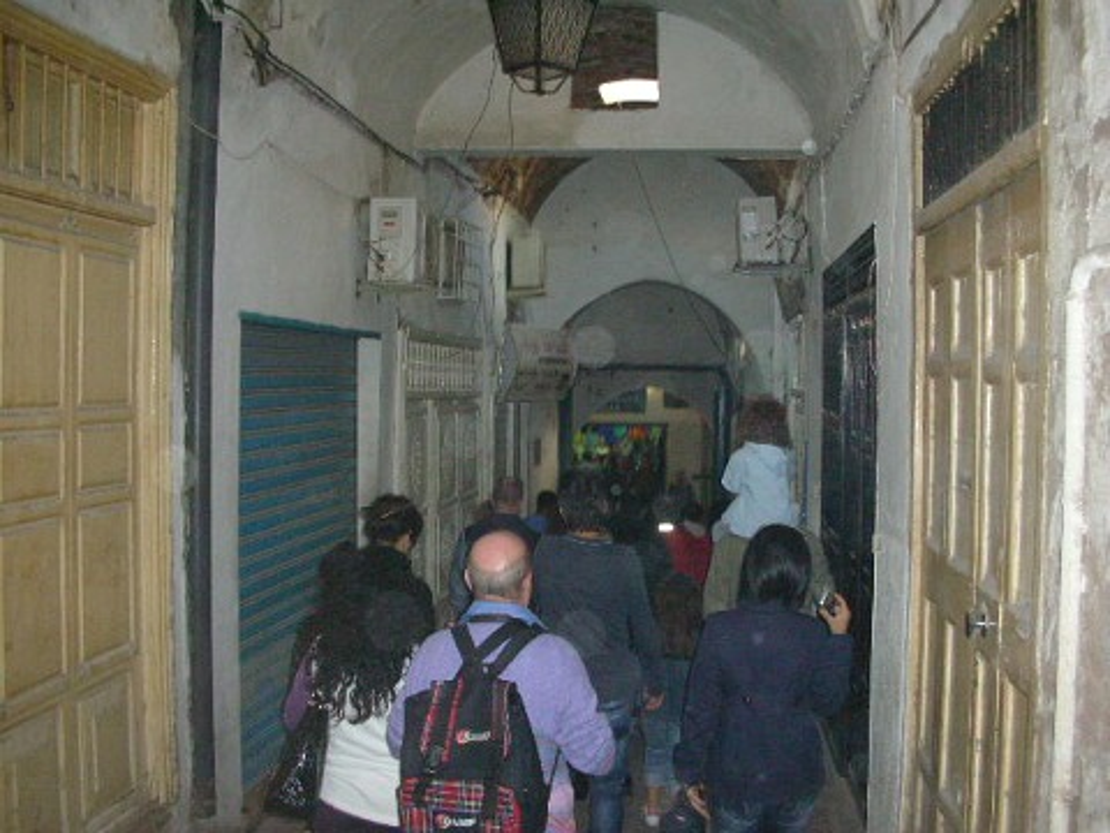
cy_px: 416
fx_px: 1122
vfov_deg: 40.7
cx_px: 555
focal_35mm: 35
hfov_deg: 52.6
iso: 200
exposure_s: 1/60.1
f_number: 3
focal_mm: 5.8
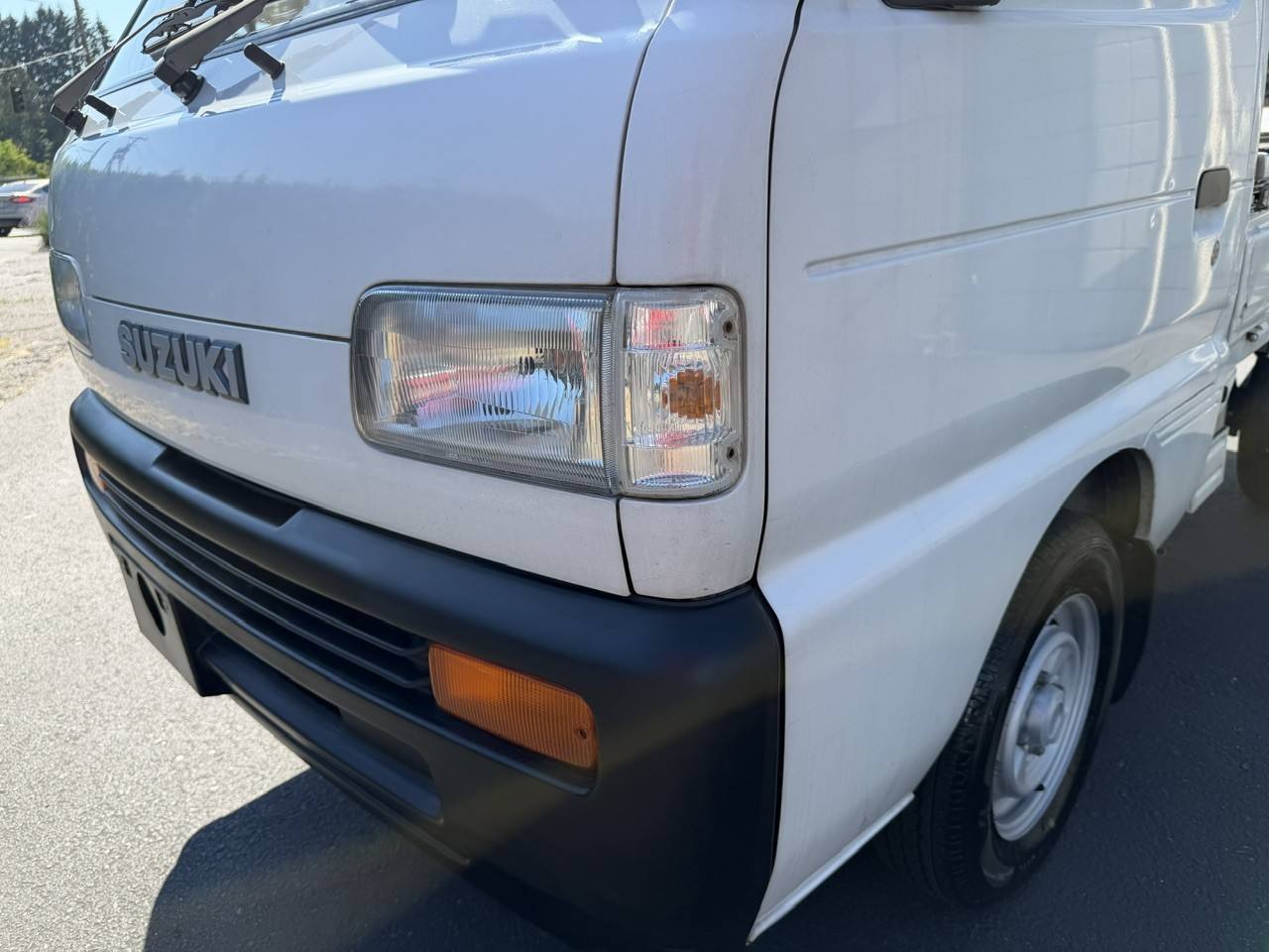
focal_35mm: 24
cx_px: 634
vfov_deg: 56.8
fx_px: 880
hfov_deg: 71.6
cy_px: 476
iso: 80
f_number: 1.78
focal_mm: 6.76
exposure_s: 1/1727
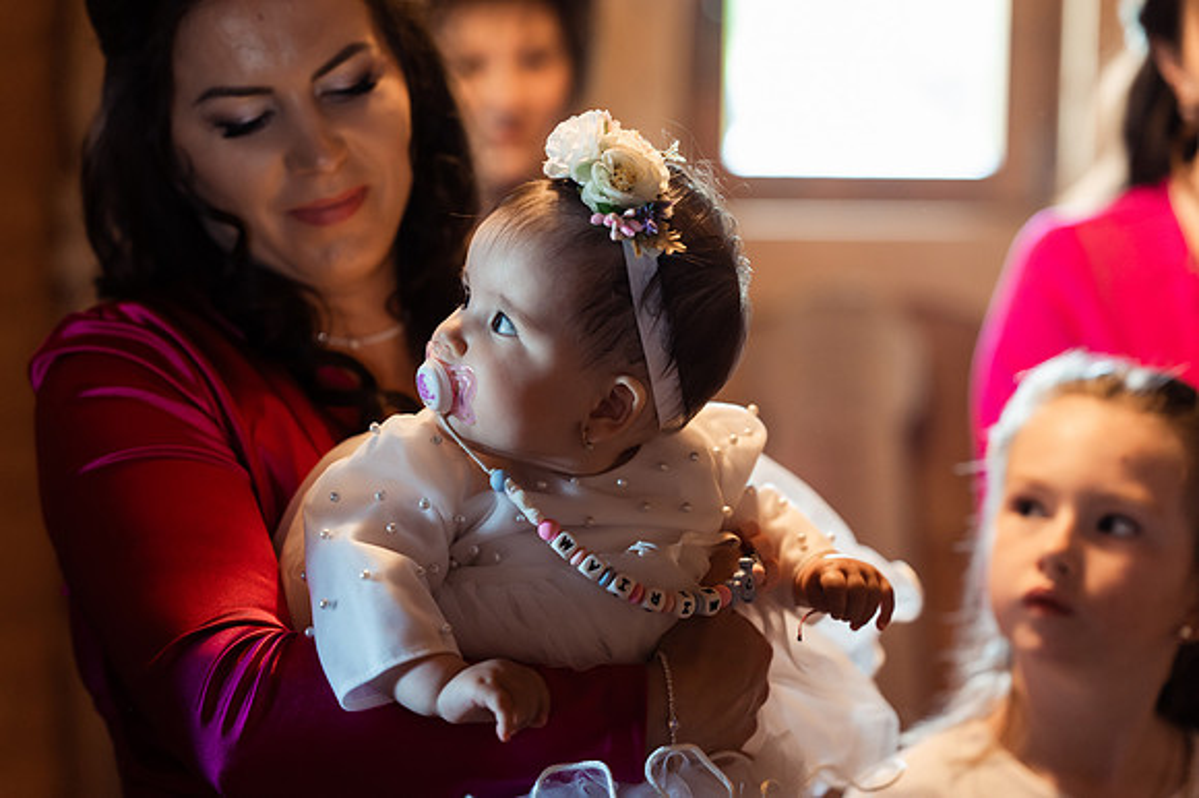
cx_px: 600
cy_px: 399
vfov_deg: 16.1
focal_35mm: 85
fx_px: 2829
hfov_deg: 23.9
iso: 2000
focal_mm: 85
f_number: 2.2
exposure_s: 1/160
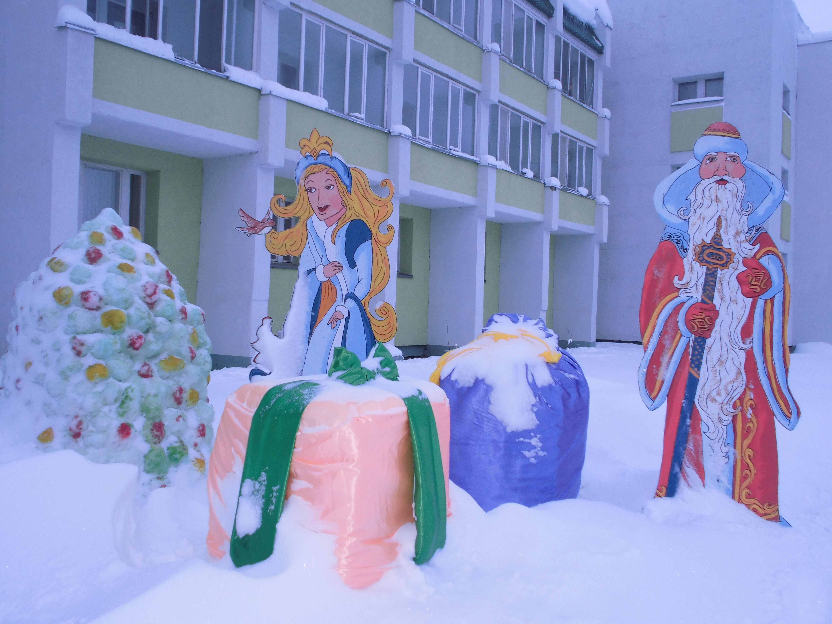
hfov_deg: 55.4
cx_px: 416
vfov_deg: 42.9
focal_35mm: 33
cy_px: 312
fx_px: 793
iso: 100
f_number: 3.6
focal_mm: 6
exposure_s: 1/125
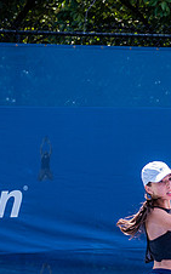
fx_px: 1874
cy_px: 160
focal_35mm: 251
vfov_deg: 8.4
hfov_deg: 5.2
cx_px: 241
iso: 100
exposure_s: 1/250
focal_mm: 72
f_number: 4
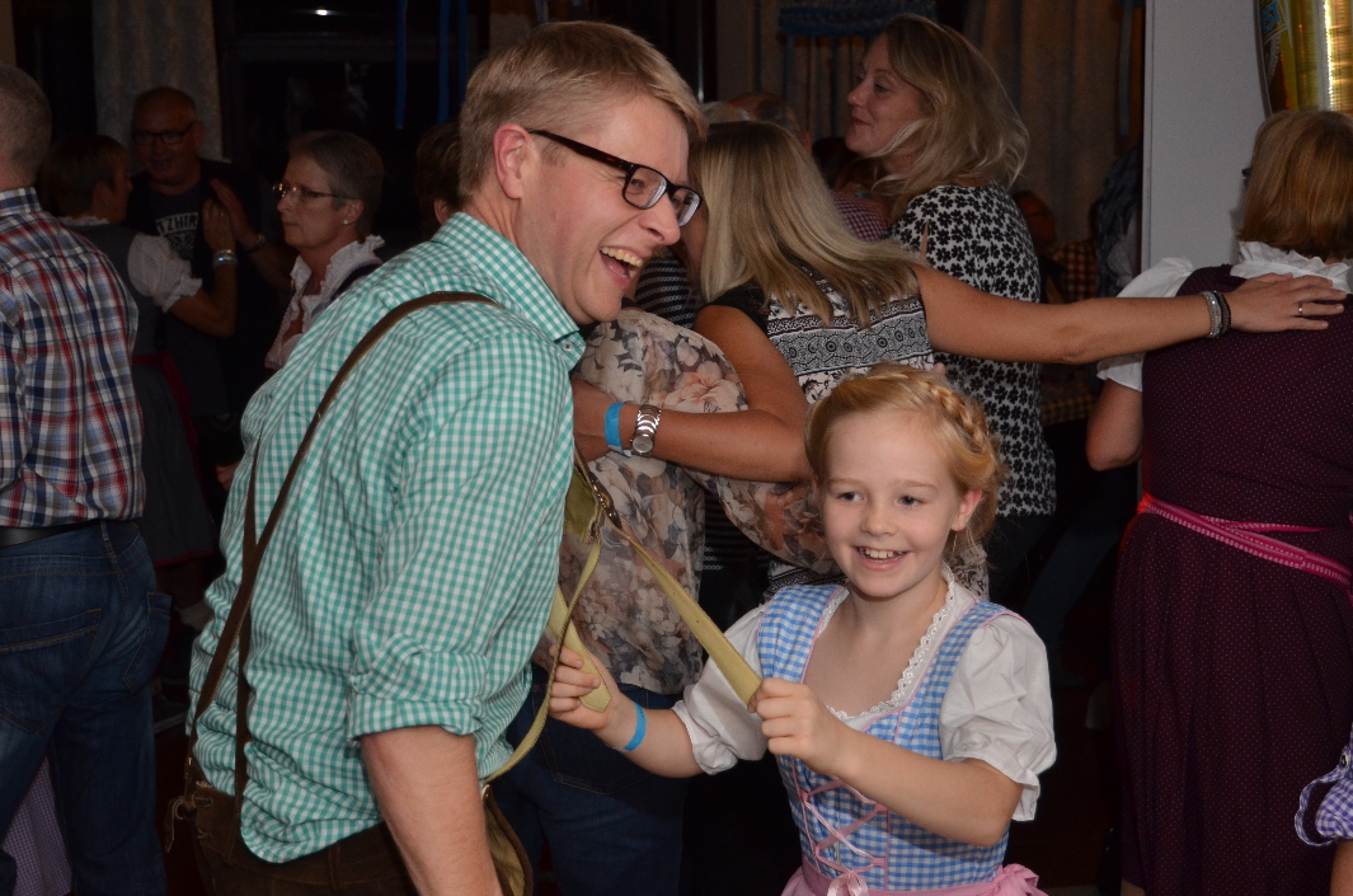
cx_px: 743
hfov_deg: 34.0
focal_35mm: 59
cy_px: 473
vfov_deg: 22.9
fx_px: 2212
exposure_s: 1/60
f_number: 4.5
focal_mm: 34
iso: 800
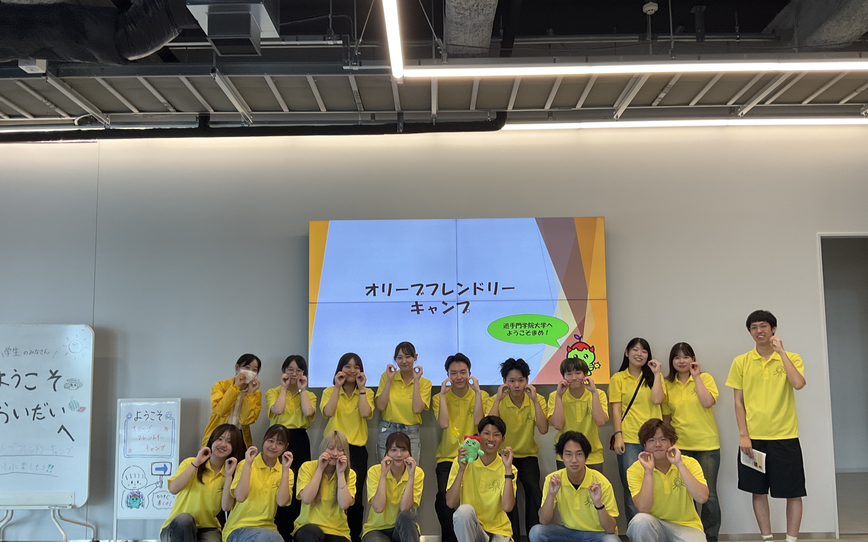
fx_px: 781
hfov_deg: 58.1
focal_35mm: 33
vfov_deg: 38.3
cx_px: 434
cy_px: 294
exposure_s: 1/120
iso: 64
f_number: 1.8
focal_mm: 3
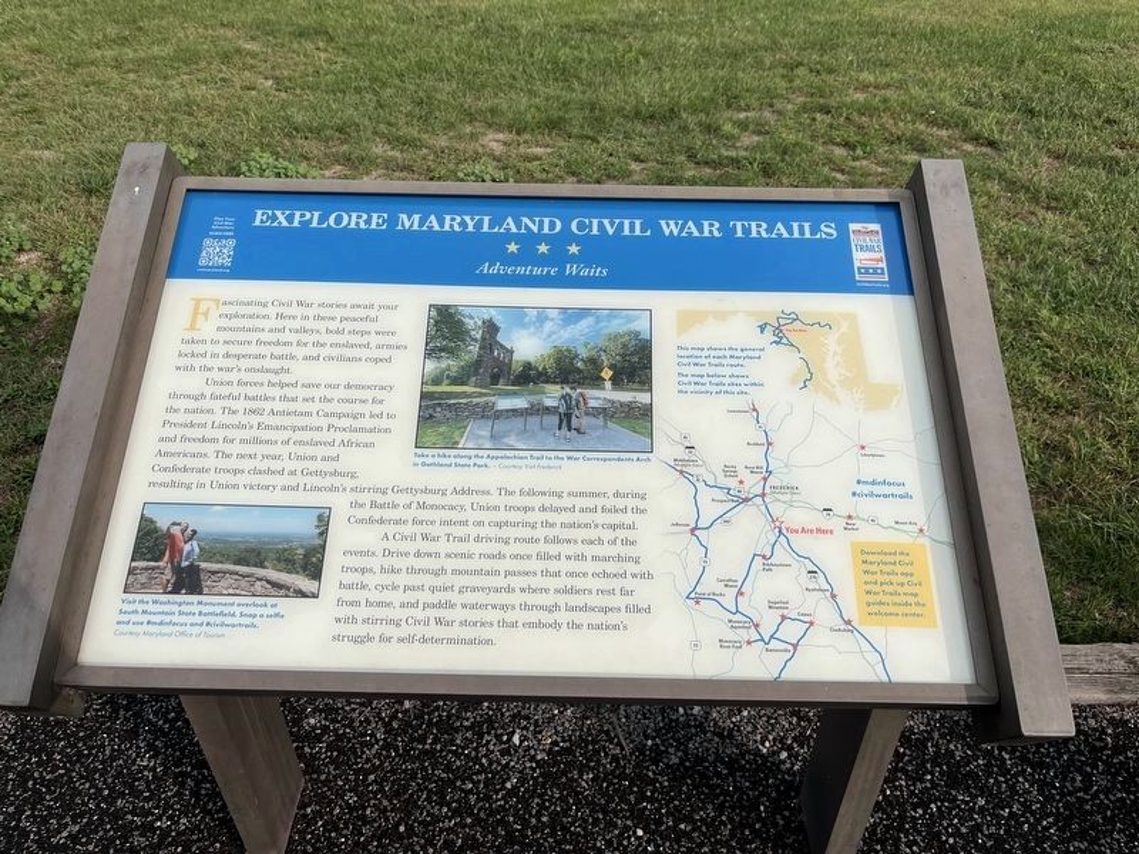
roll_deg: +0.3
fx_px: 856
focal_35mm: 26
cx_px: 570
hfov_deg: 67.3
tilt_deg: -36.7
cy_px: 427
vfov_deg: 53.1
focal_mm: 5.1
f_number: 1.6
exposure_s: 1/3745
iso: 50
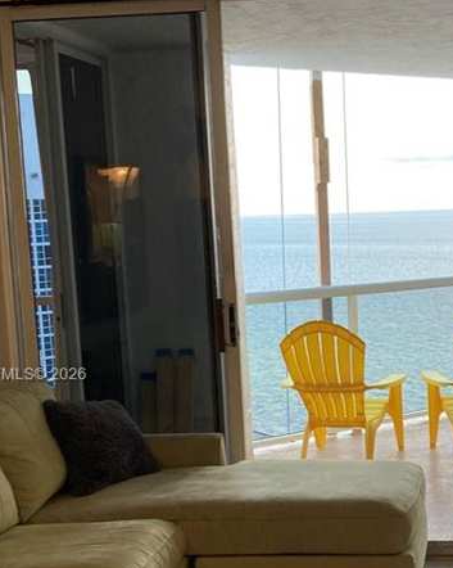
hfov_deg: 22.7
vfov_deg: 28.6
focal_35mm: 66
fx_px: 1107
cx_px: 389
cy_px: 375
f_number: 1.8
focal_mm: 3.99
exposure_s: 1/60
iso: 50
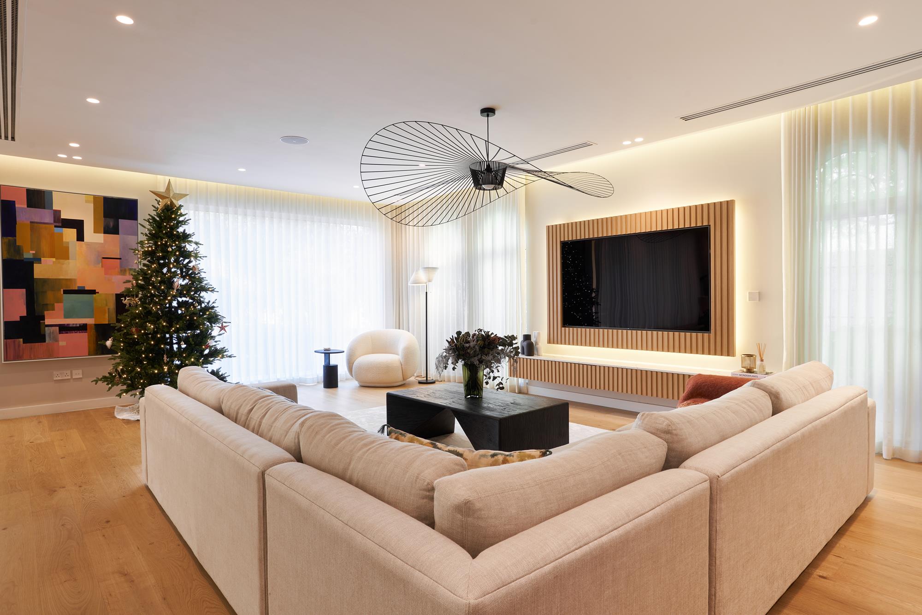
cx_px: 461
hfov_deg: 84.0
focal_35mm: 20
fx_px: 512
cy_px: 308
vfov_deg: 61.9
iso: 100
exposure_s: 1.3
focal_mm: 20
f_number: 10
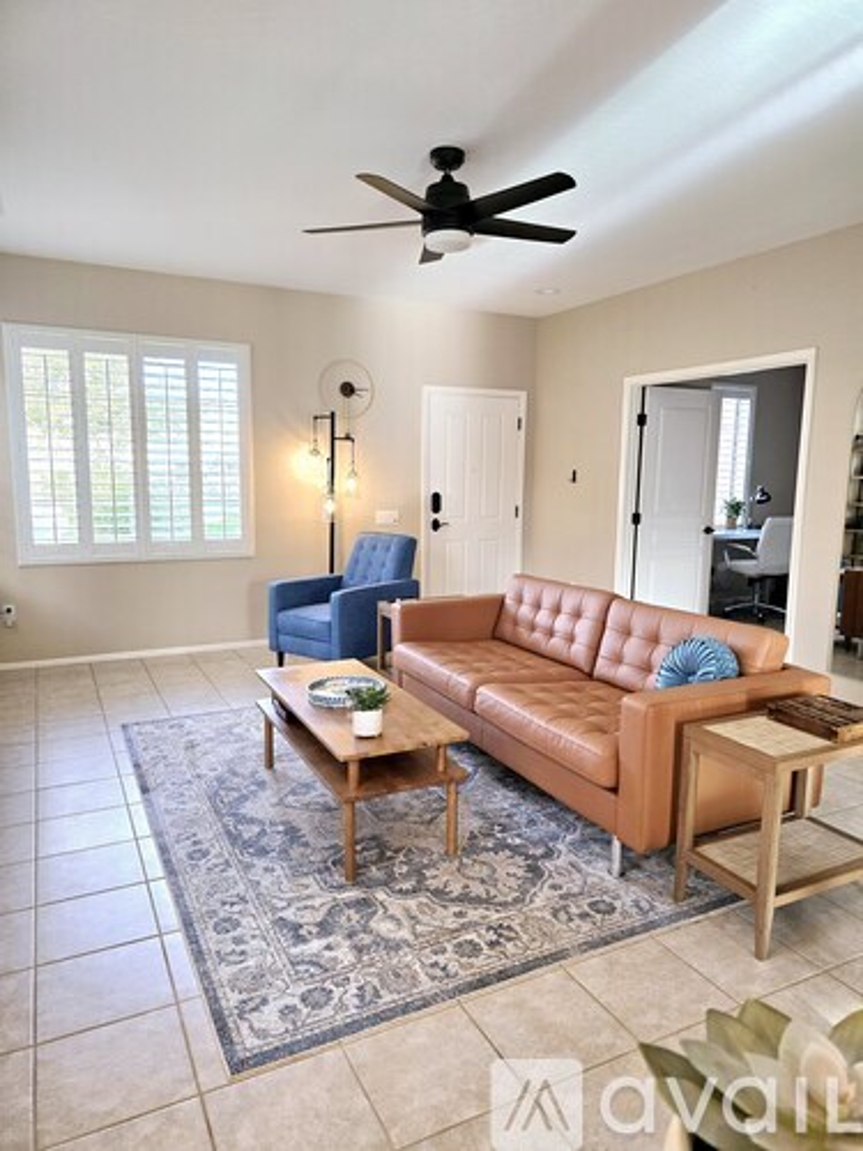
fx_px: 765
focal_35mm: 23
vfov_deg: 73.9
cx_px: 432
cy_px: 576
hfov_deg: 58.9
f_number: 1.7
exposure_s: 1/120
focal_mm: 6.3
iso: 160
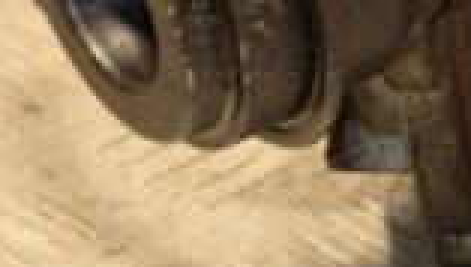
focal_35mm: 479
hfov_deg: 4.5
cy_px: -48
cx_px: 684
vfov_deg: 2.5
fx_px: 5993
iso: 800
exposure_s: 1/60
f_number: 5.3
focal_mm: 80
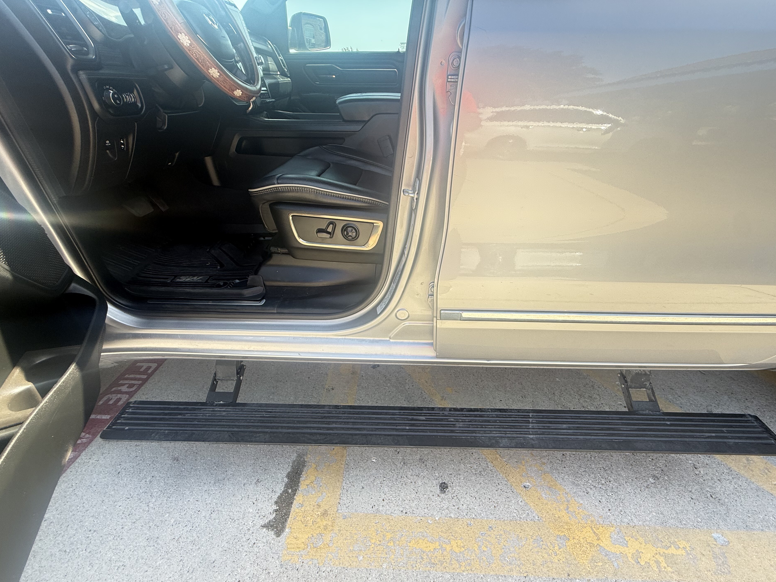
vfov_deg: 81.6
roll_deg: -0.9
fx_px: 336
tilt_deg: -33.5
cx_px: 405
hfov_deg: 98.1
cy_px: 312
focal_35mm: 15
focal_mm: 2.22
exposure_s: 1/133
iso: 64
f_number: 2.2
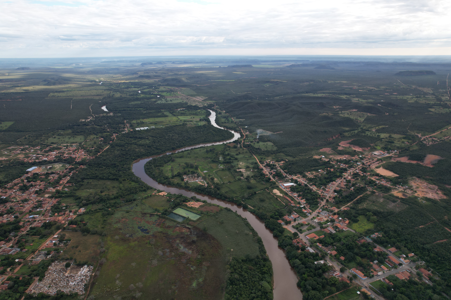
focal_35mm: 22
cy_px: 150
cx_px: 226
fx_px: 276
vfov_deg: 57.2
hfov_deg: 78.6
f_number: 2.8
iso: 100
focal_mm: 8.38
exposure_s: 1/160
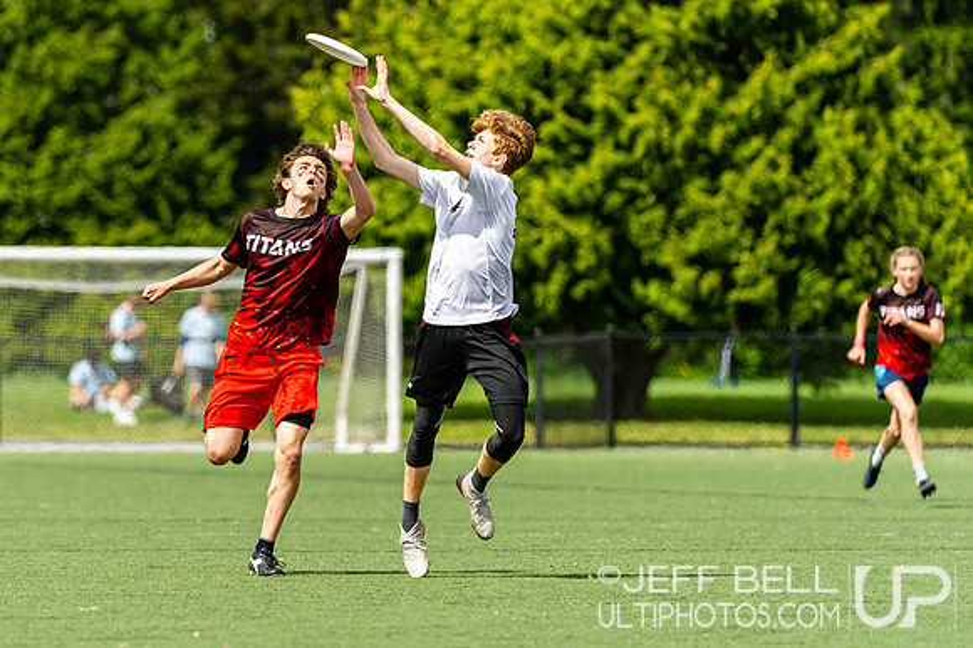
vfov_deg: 3.5
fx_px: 10627
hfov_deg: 5.2
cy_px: 294
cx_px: 327
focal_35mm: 393
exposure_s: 1/1000
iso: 200
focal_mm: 270
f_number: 4
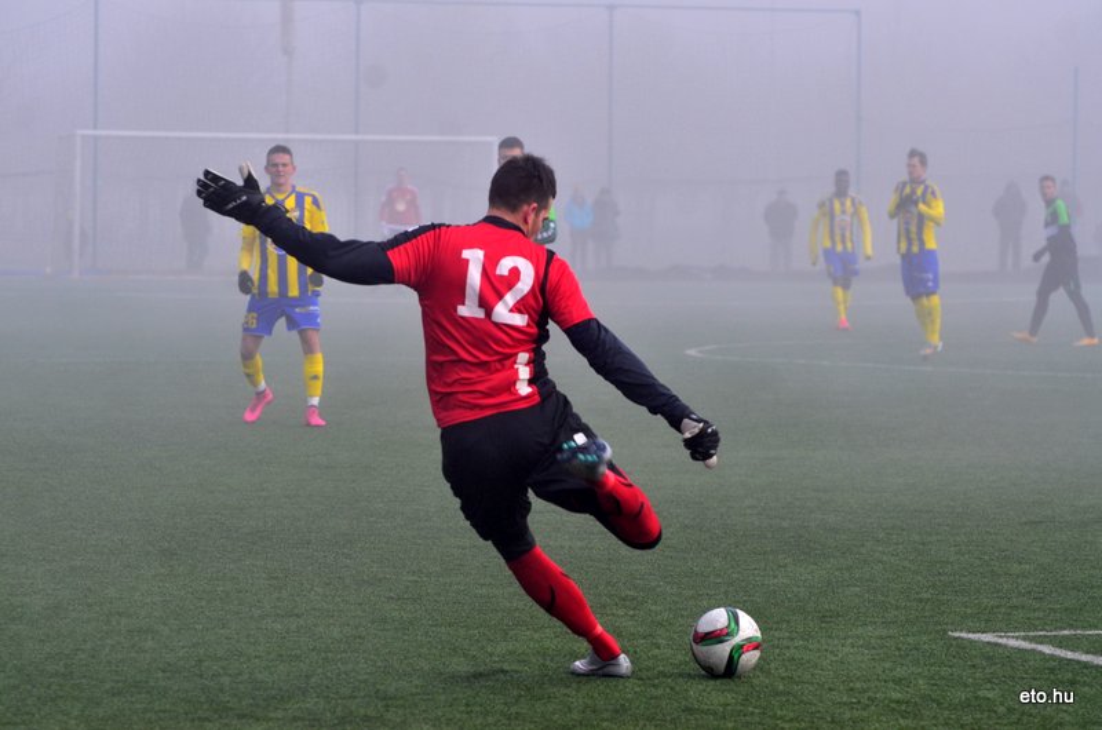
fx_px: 5728
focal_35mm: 188
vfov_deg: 7.3
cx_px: 551
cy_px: 365
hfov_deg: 11.0
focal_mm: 125
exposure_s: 1/640
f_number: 5.6
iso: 250
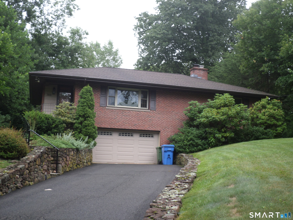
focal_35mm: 43
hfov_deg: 43.9
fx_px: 364
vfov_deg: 33.6
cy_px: 110
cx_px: 146
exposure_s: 1/45
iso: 80
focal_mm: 7.8
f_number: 3.2
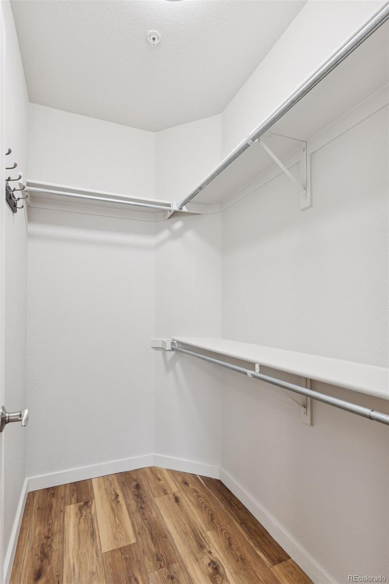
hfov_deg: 67.4
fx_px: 292
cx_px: 194
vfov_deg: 90.0
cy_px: 292
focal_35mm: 18
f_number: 9
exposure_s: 1/8
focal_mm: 18
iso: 400
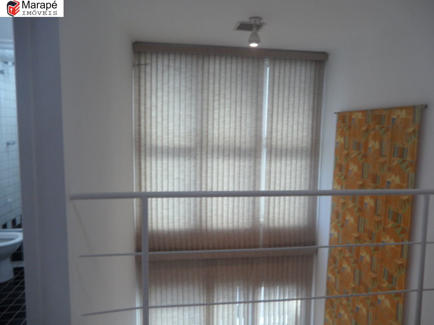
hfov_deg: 71.6
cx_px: 217
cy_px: 162
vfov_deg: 56.8
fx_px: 301
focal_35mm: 24
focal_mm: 4.1
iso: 80
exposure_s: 1/45
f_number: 2.9
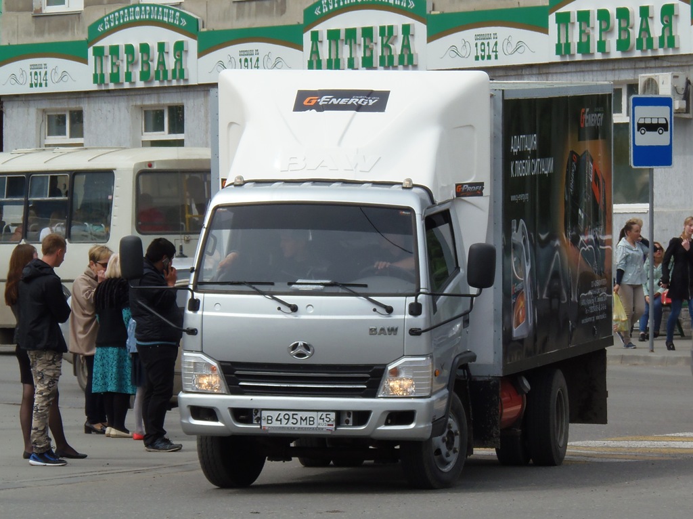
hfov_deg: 9.4
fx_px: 4220
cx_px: 346
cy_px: 260
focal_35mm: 211
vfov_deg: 7.0
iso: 64
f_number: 5
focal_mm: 39.2
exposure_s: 1/400
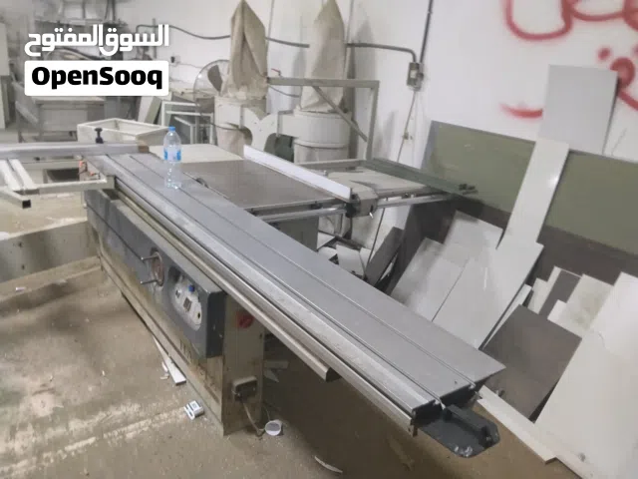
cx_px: 319
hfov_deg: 61.7
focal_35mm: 29
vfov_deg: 48.2
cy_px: 240
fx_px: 534
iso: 500
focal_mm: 4.22
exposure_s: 1/25
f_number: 1.8
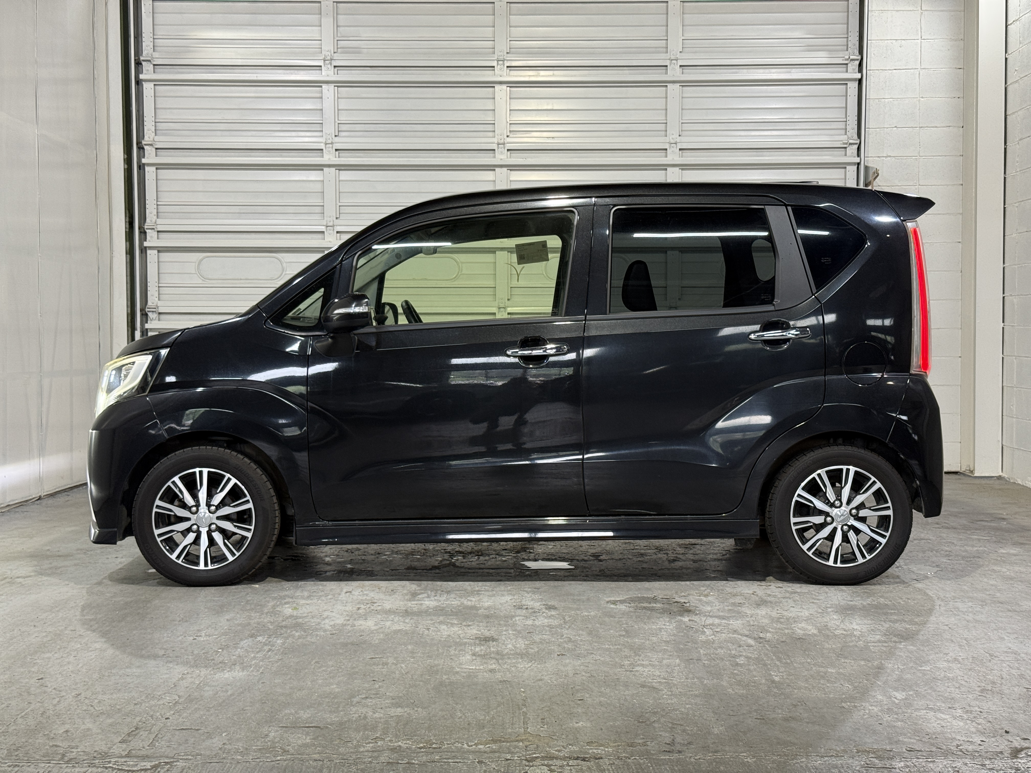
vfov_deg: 30.3
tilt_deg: -1.6
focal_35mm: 48
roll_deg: -0.4
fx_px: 1430
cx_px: 516
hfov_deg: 39.7
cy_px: 386
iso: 125
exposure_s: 1/60
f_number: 1.78
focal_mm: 6.76
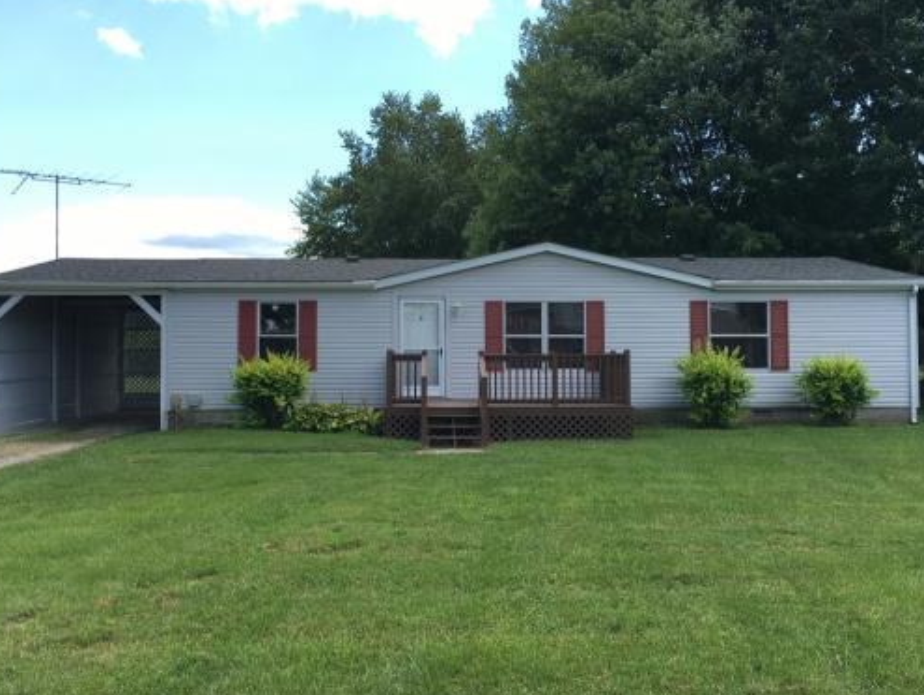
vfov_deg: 41.8
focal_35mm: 34
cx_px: 455
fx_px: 908
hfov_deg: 53.9
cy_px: 333
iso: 25
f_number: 2.2
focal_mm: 4.15
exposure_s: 1/601
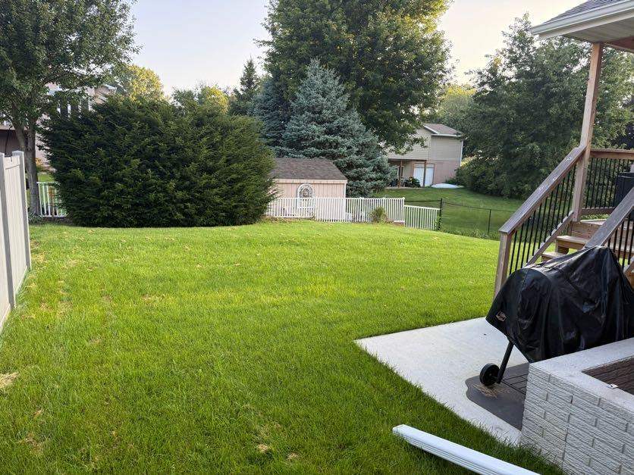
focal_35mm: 24
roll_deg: -2.1
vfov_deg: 56.8
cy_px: 238
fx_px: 440
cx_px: 317
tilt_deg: -7.7
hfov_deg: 71.6
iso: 100
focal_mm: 6.76
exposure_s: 1/361
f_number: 1.78
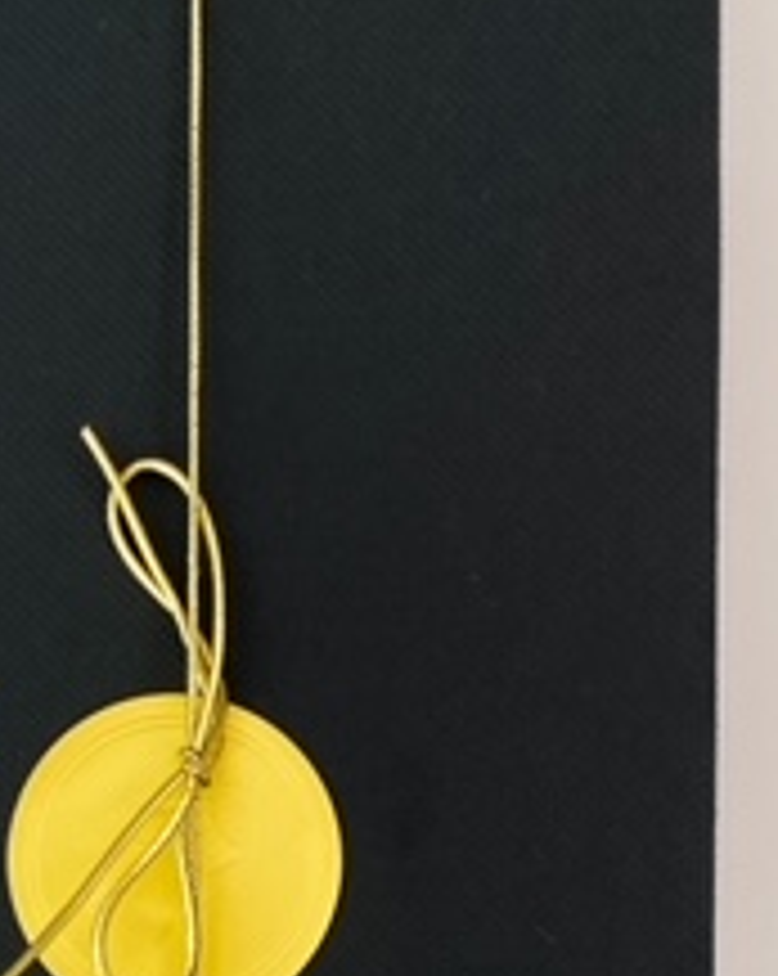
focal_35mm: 75
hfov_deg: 20.3
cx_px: 211
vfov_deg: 24.6
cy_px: 895
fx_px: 2163
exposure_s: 1/100
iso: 125
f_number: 1.8
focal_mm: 4.25
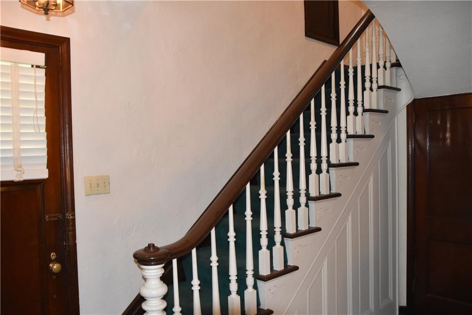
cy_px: 158
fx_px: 413
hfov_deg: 59.5
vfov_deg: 41.7
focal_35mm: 32
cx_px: 236
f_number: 3.8
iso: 3200
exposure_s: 1/60
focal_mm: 21
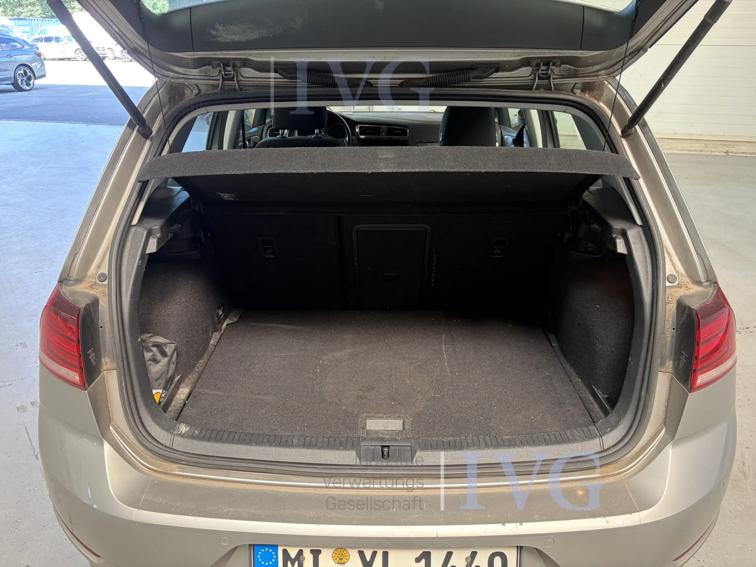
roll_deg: +0.8
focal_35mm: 26
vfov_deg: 53.1
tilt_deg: -21.9
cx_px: 378
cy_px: 284
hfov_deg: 67.3
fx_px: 568
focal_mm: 5.96
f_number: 1.6
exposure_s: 1/111
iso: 125
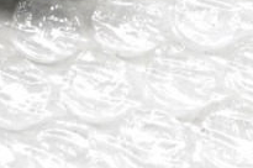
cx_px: 57
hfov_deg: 8.0
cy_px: -42
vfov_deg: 5.3
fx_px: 1807
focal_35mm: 258
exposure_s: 1/160
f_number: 11
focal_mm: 55
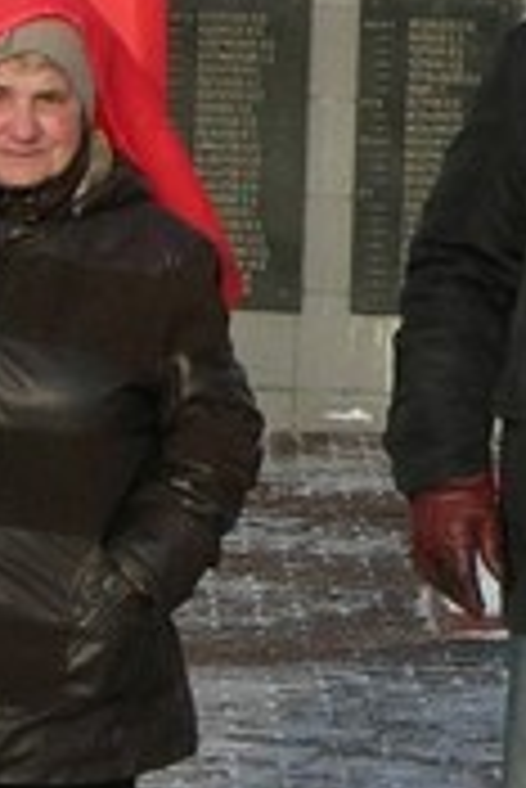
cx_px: 985
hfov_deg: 5.8
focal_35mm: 231
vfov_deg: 8.9
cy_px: 99
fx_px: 5052
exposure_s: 1/488
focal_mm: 7.8
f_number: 4.8
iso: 64
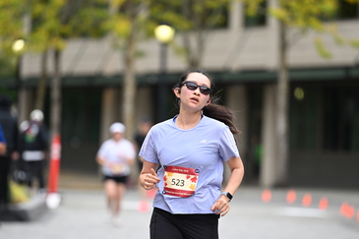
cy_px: 155
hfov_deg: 7.4
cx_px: 180
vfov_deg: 4.9
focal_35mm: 279
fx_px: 2781
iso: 640
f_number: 2.8
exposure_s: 1/2000
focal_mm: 185
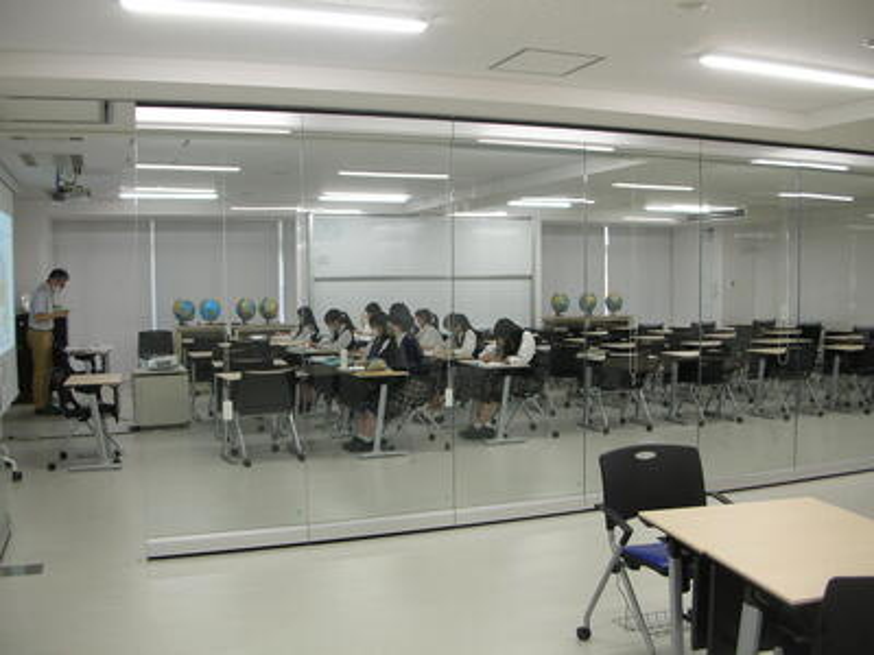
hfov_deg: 52.6
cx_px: 437
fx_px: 884
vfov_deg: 40.7
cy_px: 328
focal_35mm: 35
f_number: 2.8
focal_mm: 5.8
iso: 50
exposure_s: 1/25.5
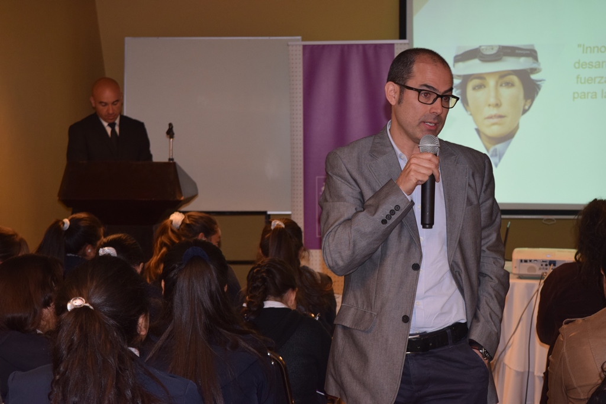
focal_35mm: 82
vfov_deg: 16.6
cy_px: 202
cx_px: 303
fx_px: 1389
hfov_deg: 24.6
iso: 800
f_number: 5.6
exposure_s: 1/60
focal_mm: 55
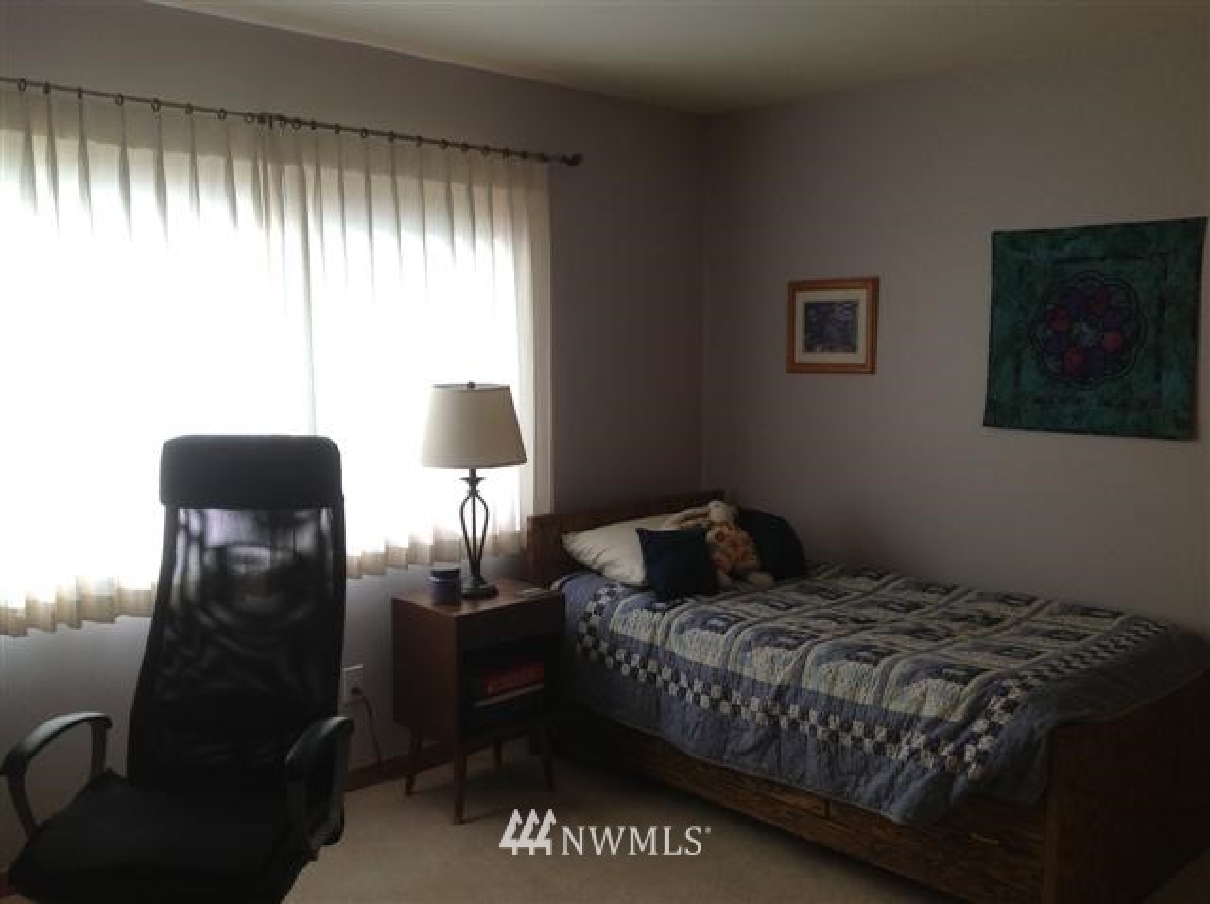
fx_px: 1222
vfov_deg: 40.6
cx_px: 605
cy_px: 452
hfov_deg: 52.7
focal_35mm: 35
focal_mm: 4.28
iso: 50
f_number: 2.4
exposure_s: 1/122
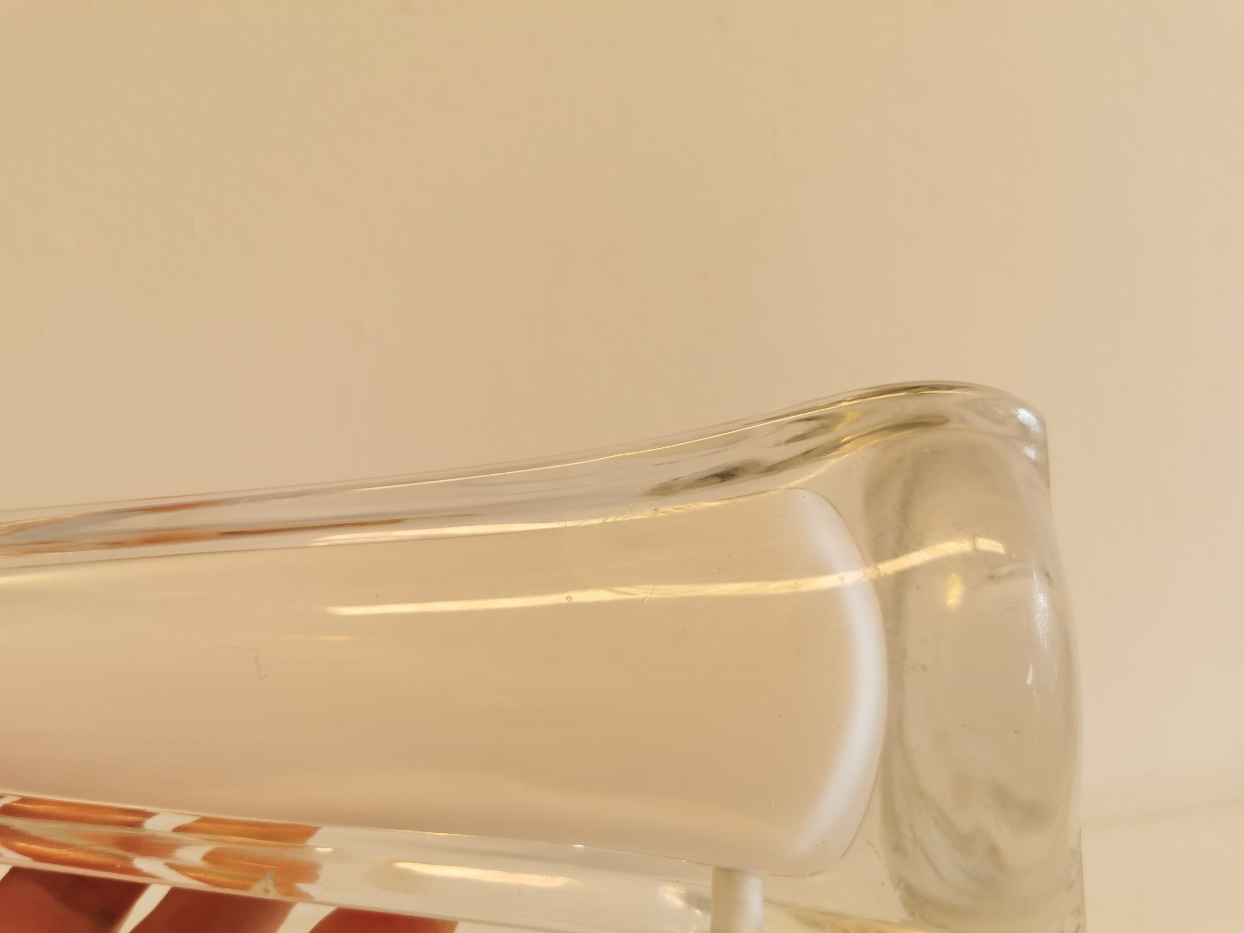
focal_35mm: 27
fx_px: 970
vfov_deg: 51.4
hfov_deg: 65.3
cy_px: 466
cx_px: 622
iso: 50
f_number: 1.6
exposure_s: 1/120
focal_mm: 5.56
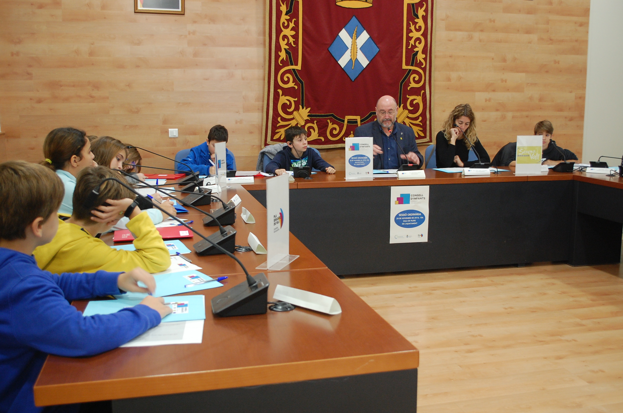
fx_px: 622
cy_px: 206
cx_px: 312
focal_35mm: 36
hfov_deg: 53.2
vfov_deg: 36.7
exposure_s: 1/15
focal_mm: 24
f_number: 4.2
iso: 800
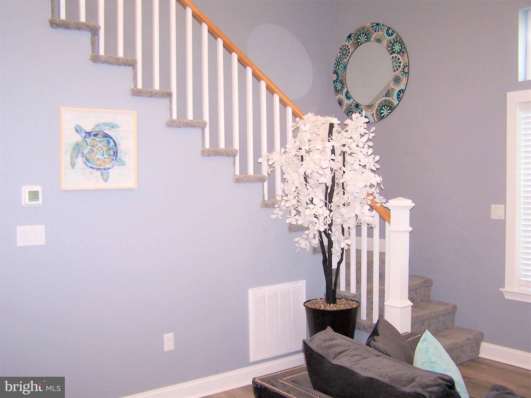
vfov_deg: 37.7
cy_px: 199
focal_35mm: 38
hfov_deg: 49.0
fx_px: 583
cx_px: 266
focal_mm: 6.3
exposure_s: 1/60
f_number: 2.8
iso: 140
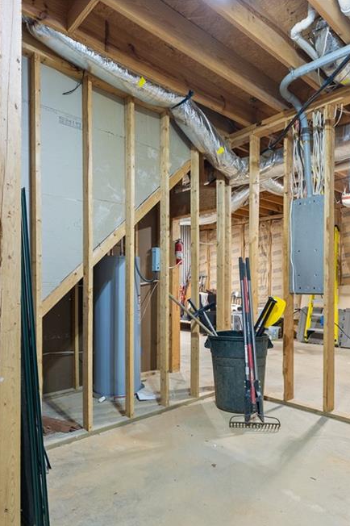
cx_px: 165
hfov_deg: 57.1
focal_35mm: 22
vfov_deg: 78.6
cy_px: 274
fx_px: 321
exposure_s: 1/2.5
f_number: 7.1
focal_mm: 14
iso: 800
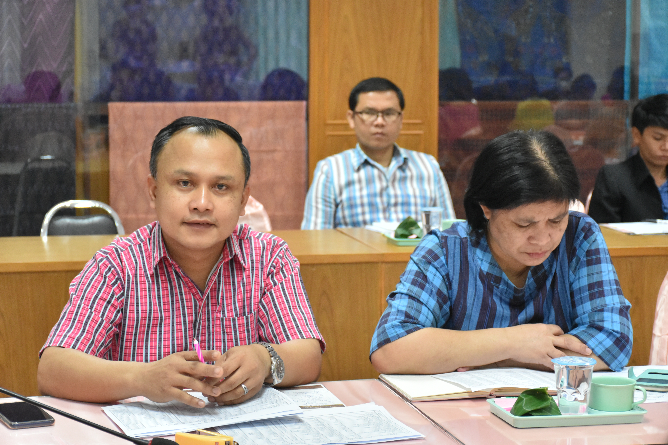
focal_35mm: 78
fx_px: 1447
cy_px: 222
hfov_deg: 26.0
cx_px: 334
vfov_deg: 17.5
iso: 2500
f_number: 5
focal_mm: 52
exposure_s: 1/100
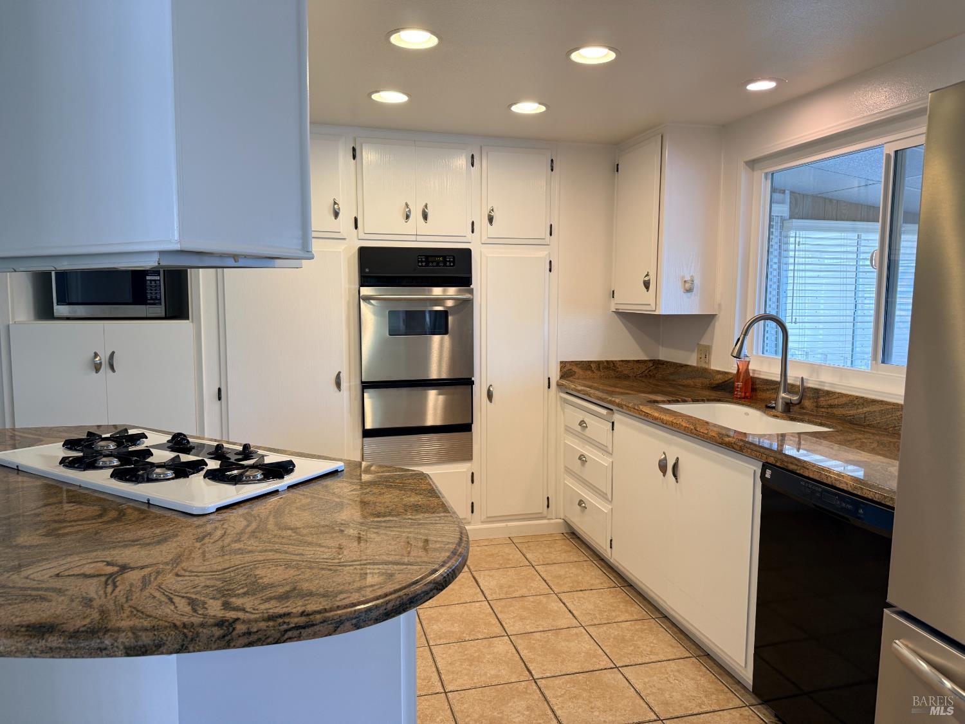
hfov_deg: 71.6
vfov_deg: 56.8
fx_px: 669
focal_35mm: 24
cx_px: 482
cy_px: 362
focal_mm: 6.76
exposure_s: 1/120
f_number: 1.78
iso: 125
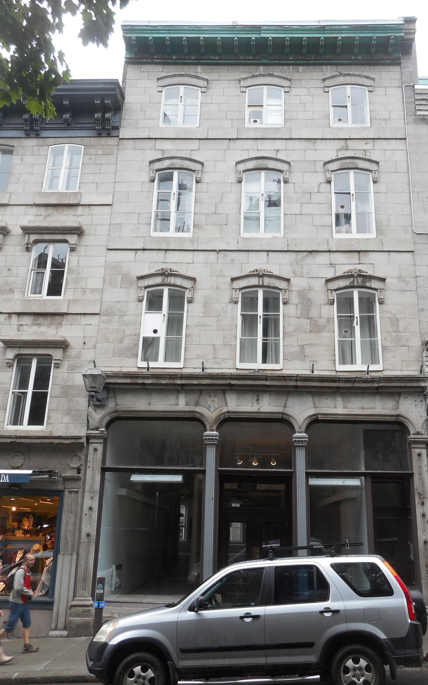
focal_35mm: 28
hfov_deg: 44.4
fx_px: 523
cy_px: 358
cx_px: 252
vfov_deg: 66.4
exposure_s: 1/40
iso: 80
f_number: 3.7
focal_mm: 4.5
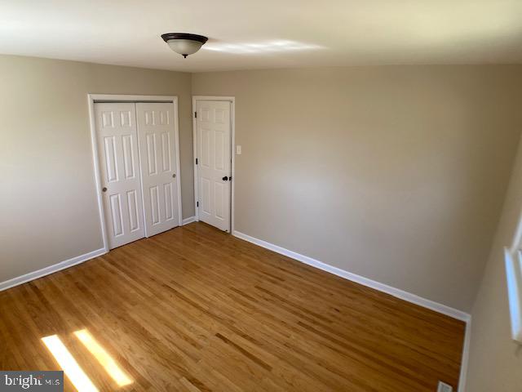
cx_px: 261
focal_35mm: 28
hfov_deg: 63.4
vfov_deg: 49.7
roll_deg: -0.8
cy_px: 196
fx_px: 422
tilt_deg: -13.7
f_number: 1.8
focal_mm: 3.99
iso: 64
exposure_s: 1/121
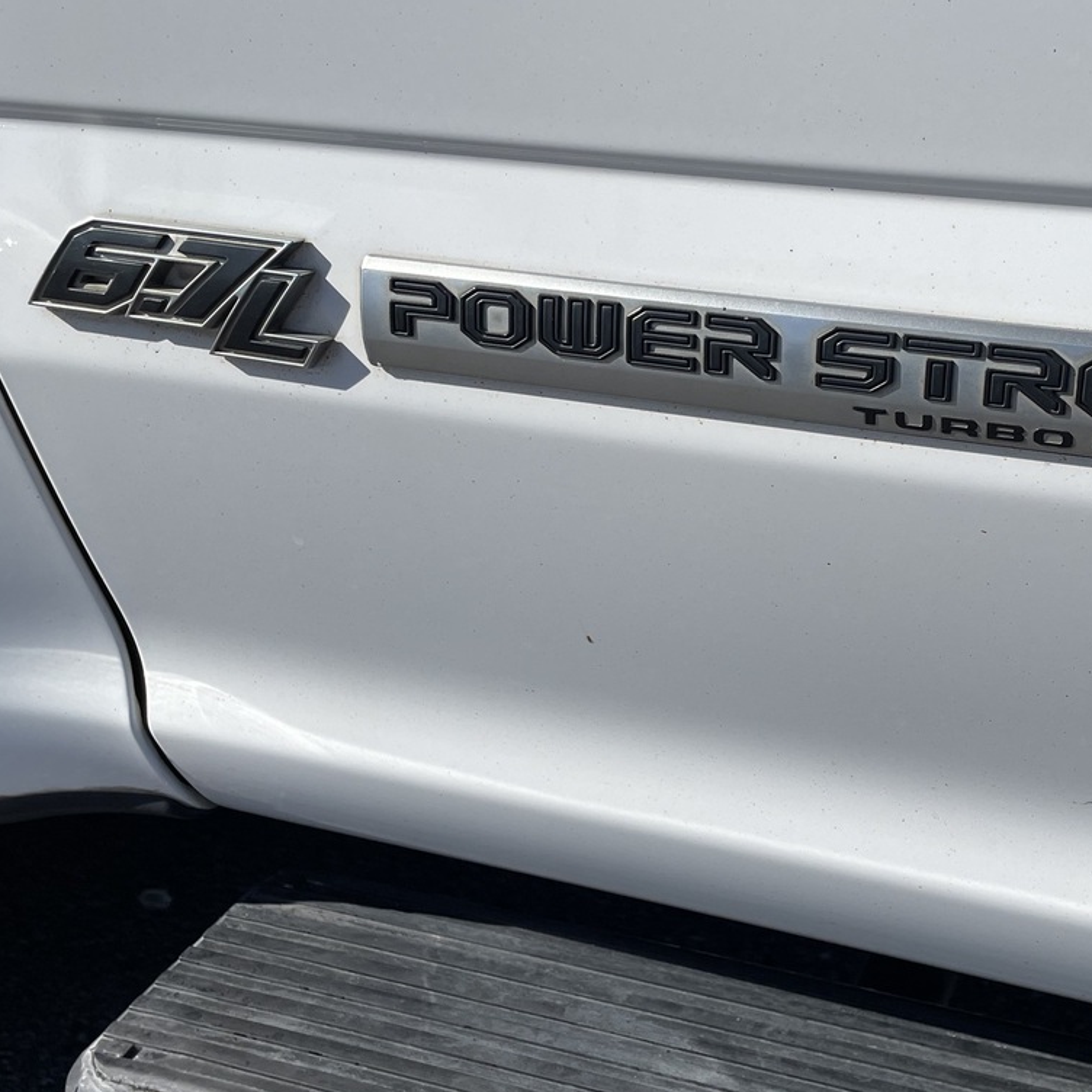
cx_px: 764
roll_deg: -0.7
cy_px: 595
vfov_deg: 38.3
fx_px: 1570
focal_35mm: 44
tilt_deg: -27.7
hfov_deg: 37.7
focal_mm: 4.2
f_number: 1.6
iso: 32
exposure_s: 1/5291
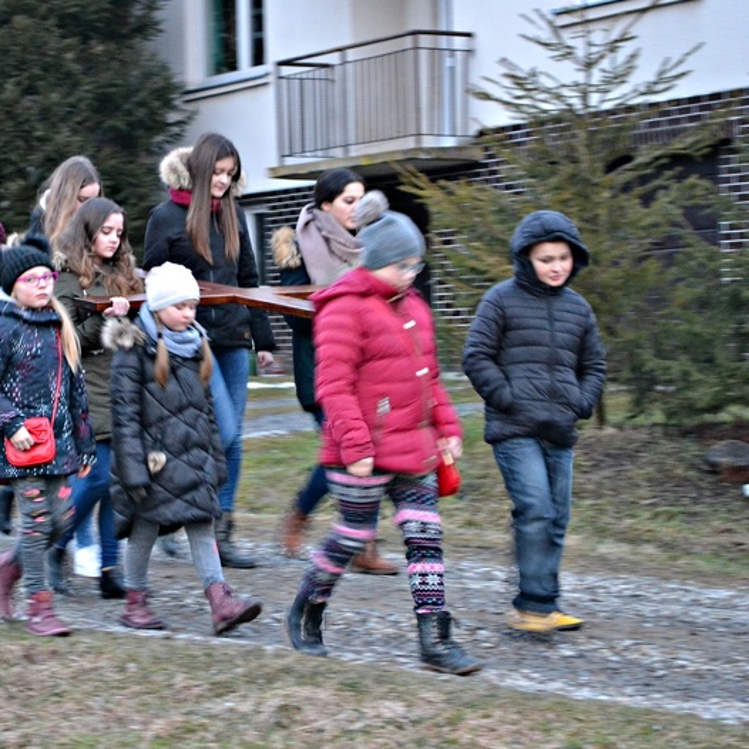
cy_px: 374
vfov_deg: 16.5
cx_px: 197
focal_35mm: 106
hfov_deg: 16.4
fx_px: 2586
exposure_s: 1/15
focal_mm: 55
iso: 2000
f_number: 5.6
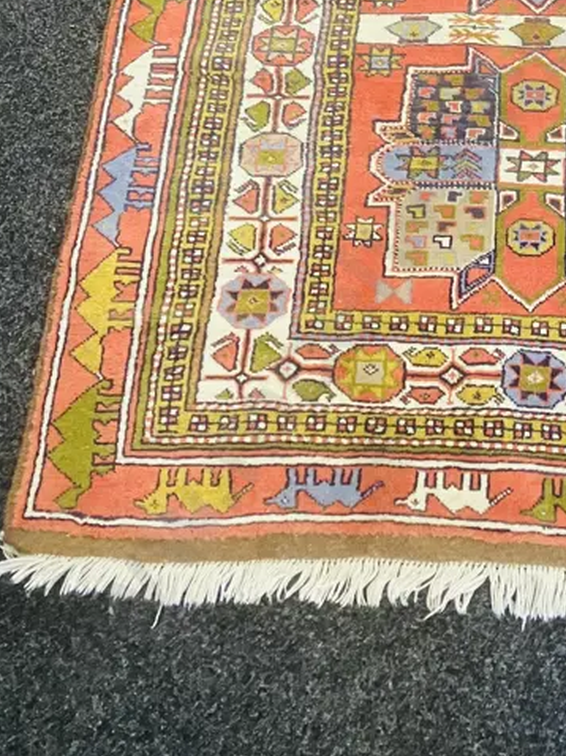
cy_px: 63
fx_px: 1309
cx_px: 533
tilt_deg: -59.9
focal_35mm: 60
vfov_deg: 30.6
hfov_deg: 23.6
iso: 250
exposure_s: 1/50
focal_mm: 3.99
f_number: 1.8
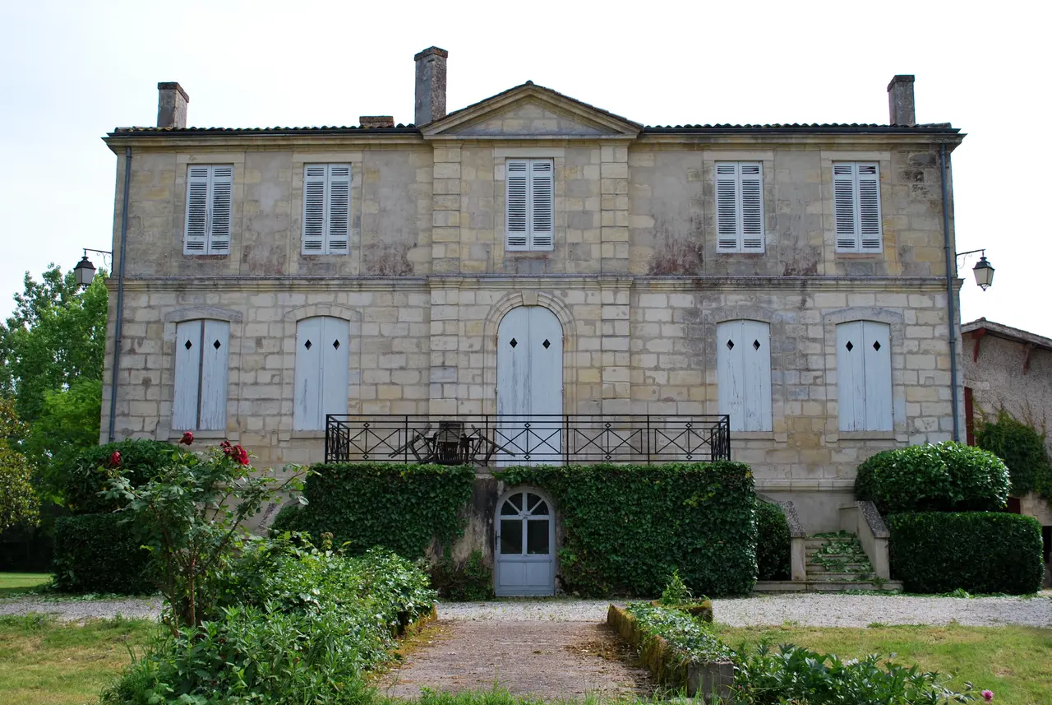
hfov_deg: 46.3
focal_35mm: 42
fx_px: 1229
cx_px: 526
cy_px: 352
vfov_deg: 32.0
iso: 100
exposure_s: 1/160
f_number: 6.3
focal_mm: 28
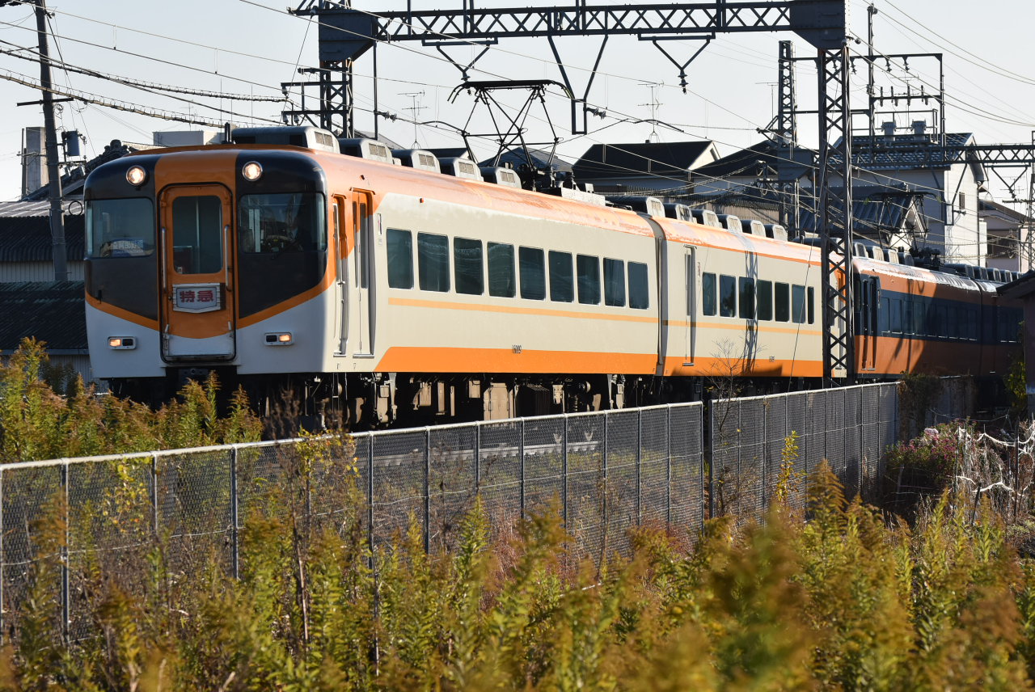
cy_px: 346
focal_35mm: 158
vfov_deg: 8.7
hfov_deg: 13.0
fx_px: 4532
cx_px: 518
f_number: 5.6
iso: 400
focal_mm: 105
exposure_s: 1/1600
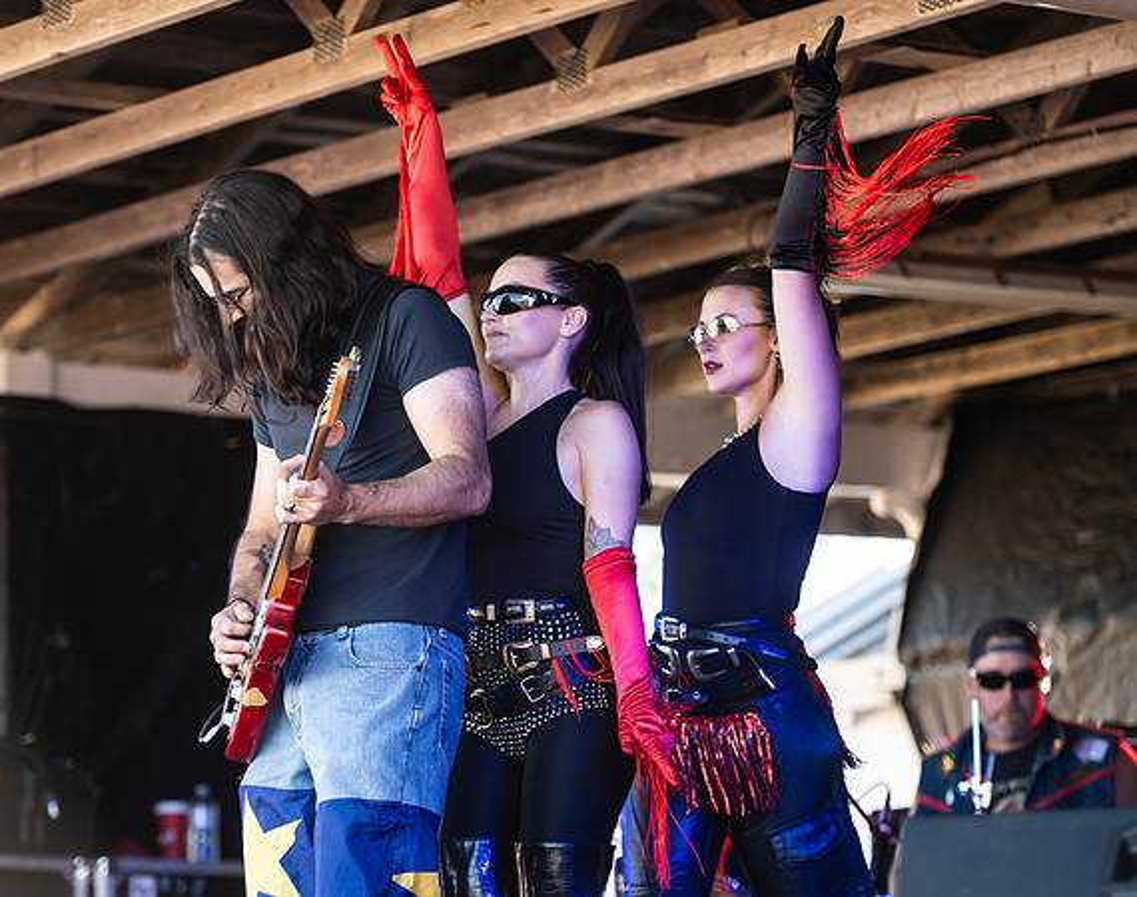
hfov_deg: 12.2
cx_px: 492
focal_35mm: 159
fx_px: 5317
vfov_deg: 9.7
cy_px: 460
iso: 500
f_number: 2.8
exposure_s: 1/800
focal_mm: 135
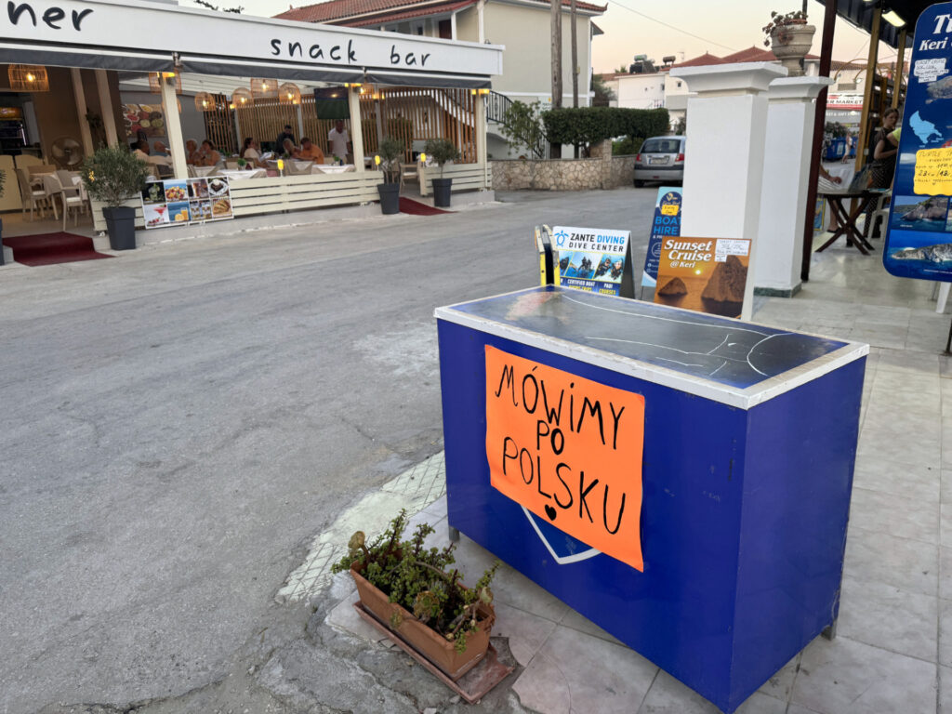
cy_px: 357
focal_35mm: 24
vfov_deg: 56.8
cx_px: 476
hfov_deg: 71.6
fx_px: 660
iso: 64
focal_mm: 6.8
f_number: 1.8
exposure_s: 1/146
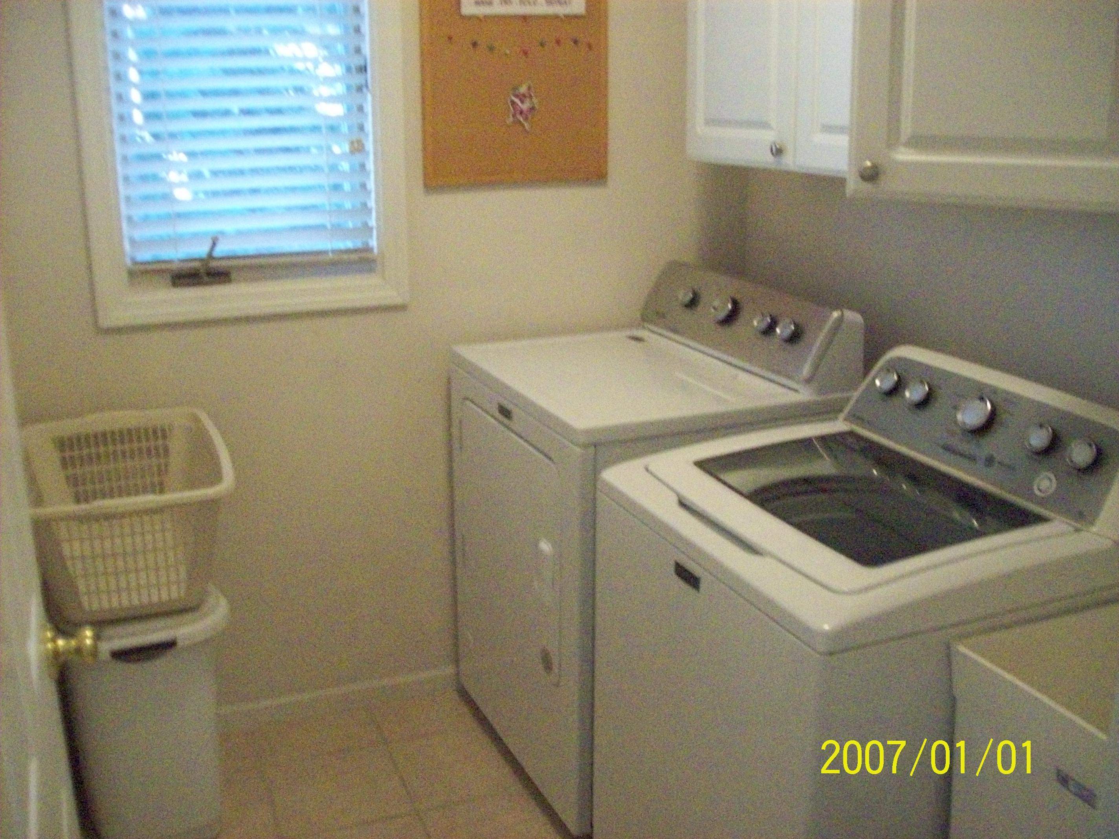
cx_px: 560
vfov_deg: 39.6
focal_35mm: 36
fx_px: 1163
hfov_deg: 51.4
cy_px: 420
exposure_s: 1/128
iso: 760
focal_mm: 6
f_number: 2.7
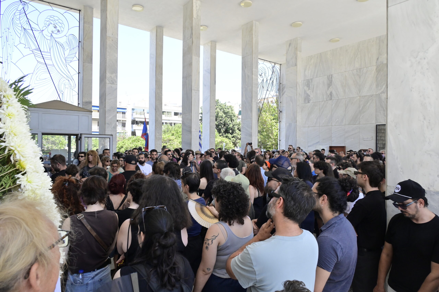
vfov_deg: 53.1
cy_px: 146
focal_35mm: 24
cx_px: 220
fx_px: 292
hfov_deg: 73.8
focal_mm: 24
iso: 2000
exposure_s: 1/400
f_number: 11
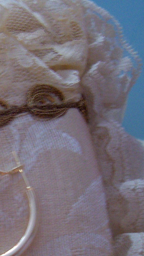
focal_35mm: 88
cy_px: 213
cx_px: -90
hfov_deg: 12.8
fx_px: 597
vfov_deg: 23.7
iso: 160
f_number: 2.7
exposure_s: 1/8
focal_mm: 5.6
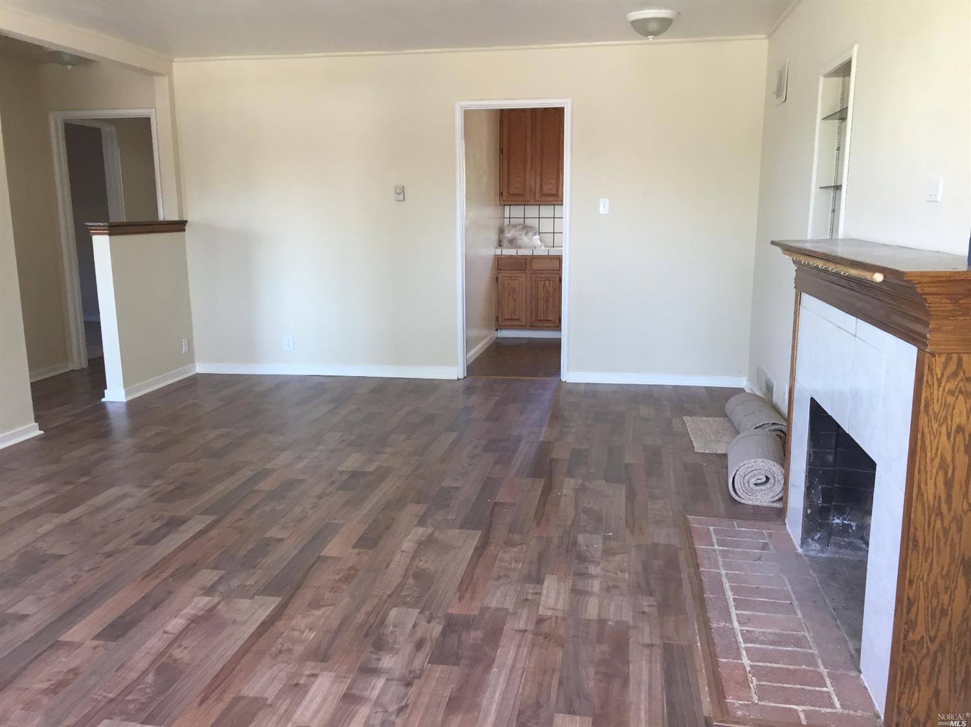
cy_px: 364
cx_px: 486
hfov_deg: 61.7
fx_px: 813
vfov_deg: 48.2
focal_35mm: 29
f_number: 2.2
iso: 64
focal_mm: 4.15
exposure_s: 1/30
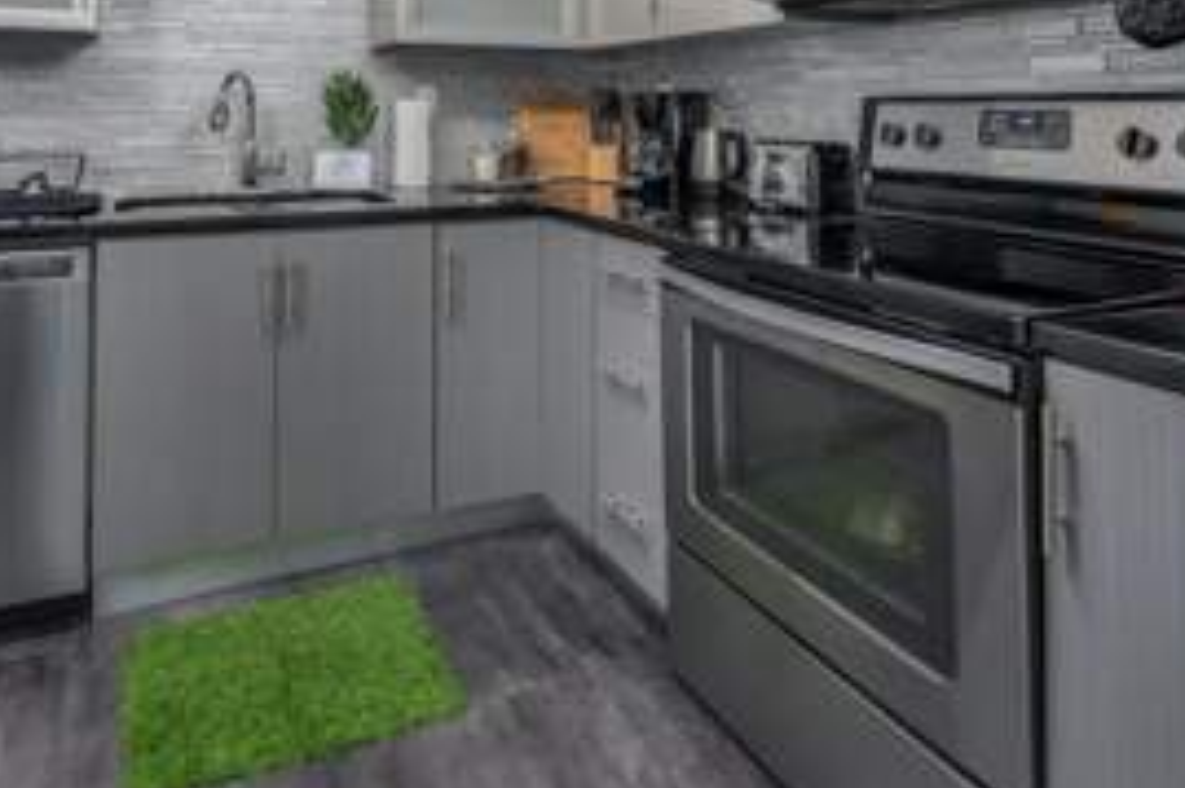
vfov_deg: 47.0
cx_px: 467
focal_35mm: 25
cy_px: 103
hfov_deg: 70.7
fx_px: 822
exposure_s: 1/200
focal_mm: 14
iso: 400
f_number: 8
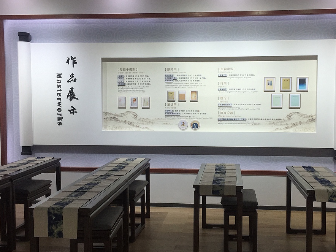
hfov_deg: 44.7
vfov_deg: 34.3
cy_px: 125
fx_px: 408
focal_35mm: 42
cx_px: 193
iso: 50
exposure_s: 1/100
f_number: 2.2
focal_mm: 4.15
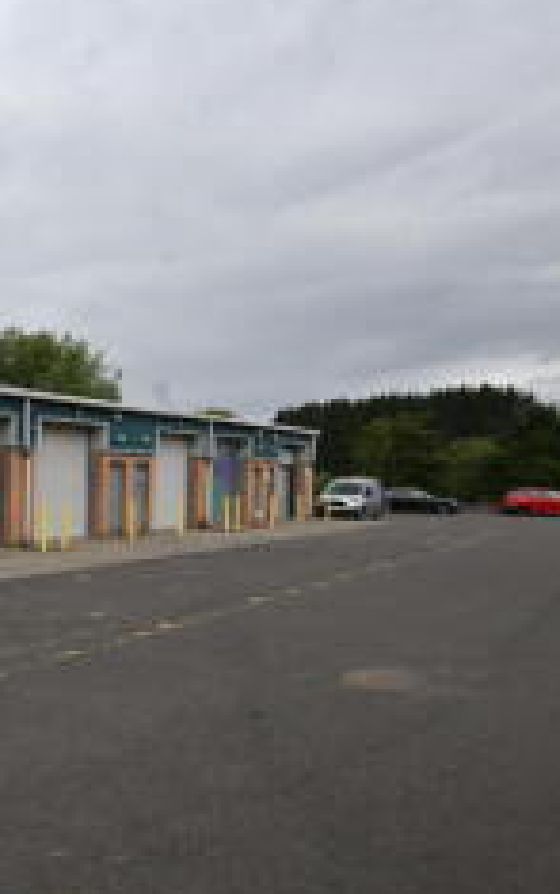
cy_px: 515
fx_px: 757
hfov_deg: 32.6
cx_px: -130
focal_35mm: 31
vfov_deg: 60.9
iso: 400
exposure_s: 1/500
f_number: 11
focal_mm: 10
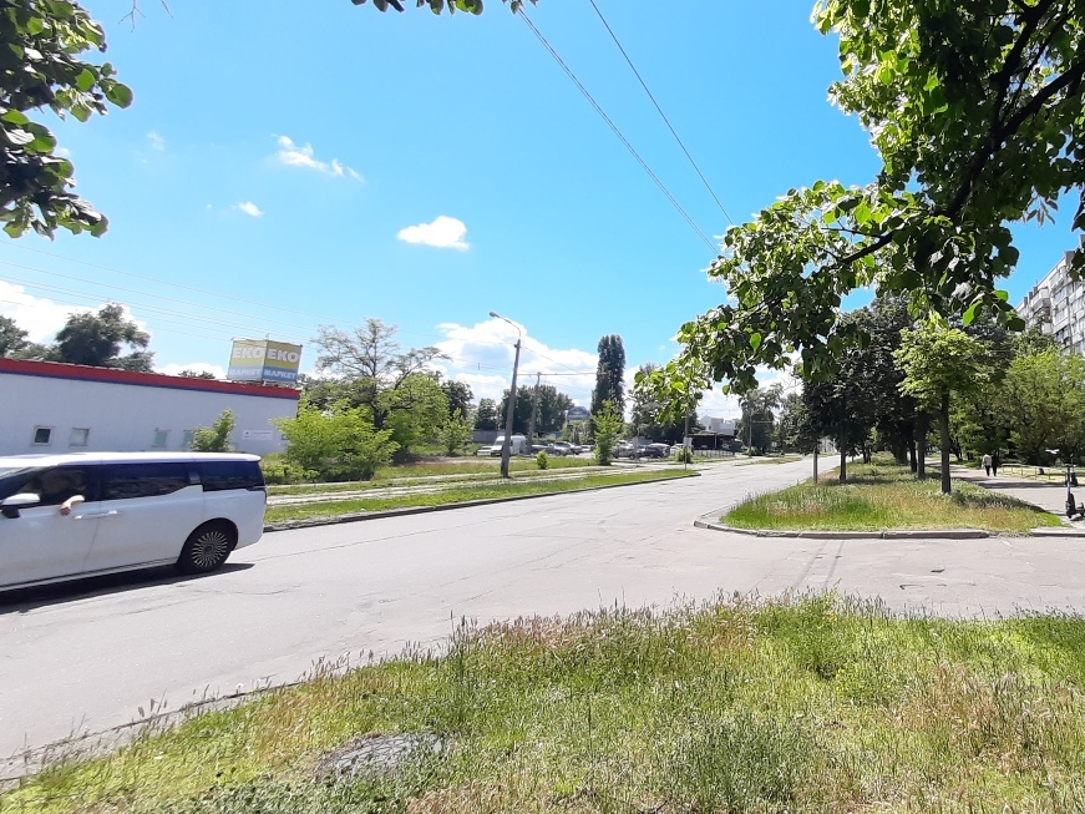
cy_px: 320
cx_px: 789
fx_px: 595
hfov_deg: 79.4
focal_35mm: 19
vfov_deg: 67.9
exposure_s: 1/974
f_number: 2.2
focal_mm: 1.42
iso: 40
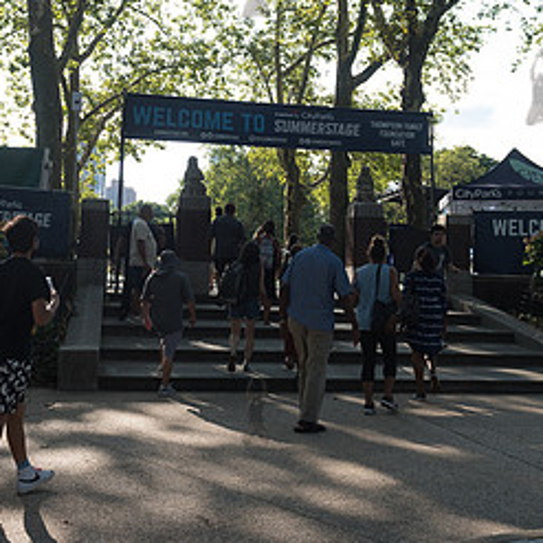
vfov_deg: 35.1
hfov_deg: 35.3
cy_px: 192
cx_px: 255
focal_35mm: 48
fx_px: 852
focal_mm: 24
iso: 200
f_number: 4
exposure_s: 1/800
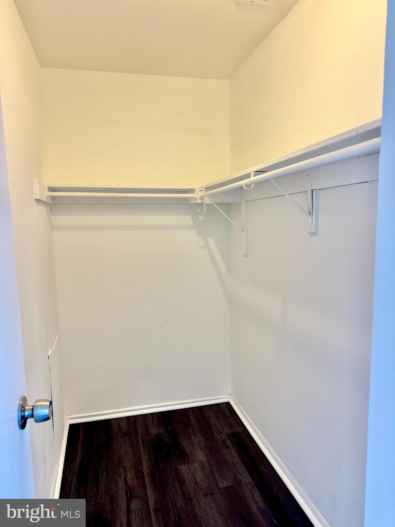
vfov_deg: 71.6
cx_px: 198
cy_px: 264
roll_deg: +1.7
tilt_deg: -7.8
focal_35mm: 24
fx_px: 365
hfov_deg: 56.8
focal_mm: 6.76
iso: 160
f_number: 1.78
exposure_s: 1/60
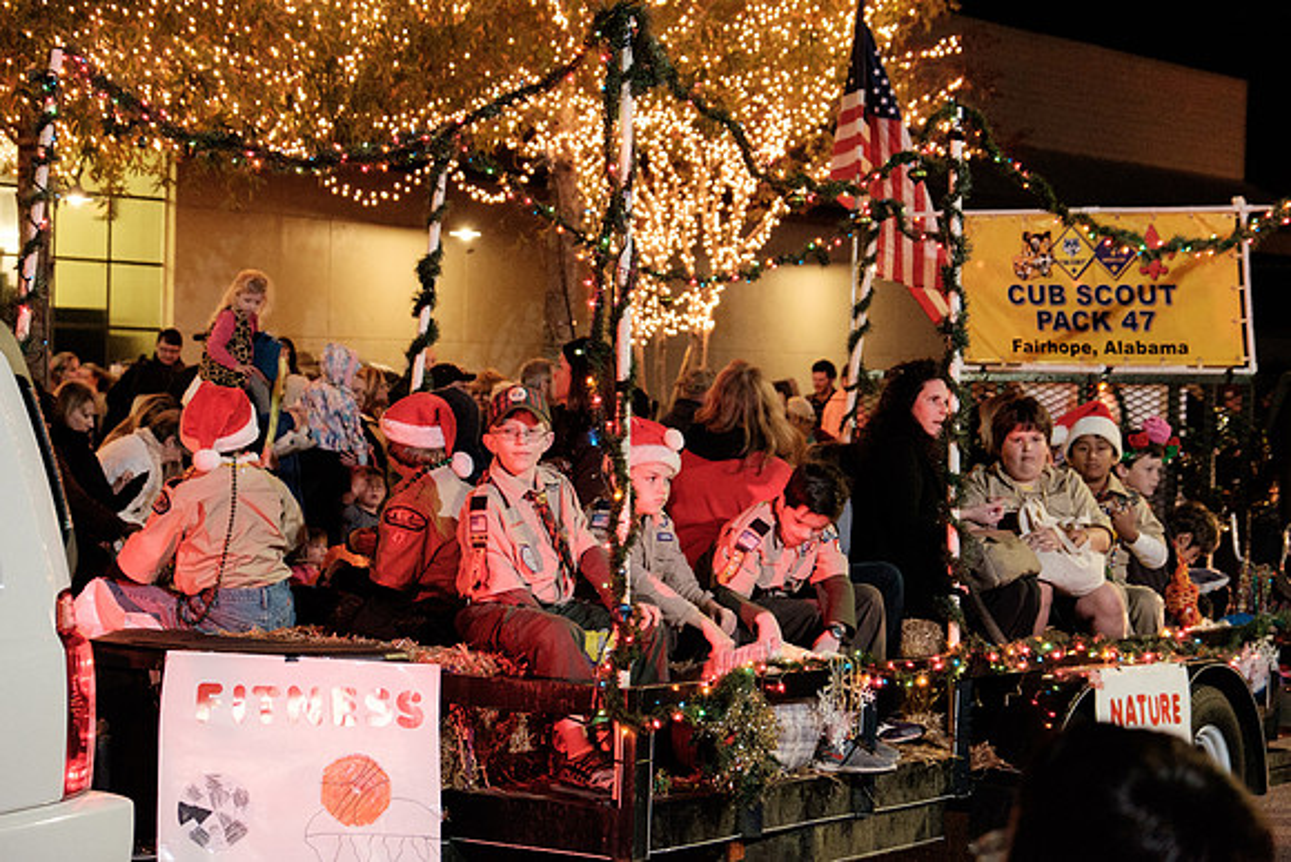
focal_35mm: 83
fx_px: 2977
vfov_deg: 16.5
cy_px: 431
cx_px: 646
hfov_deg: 24.5
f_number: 4
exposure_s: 1/60
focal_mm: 55
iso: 6400
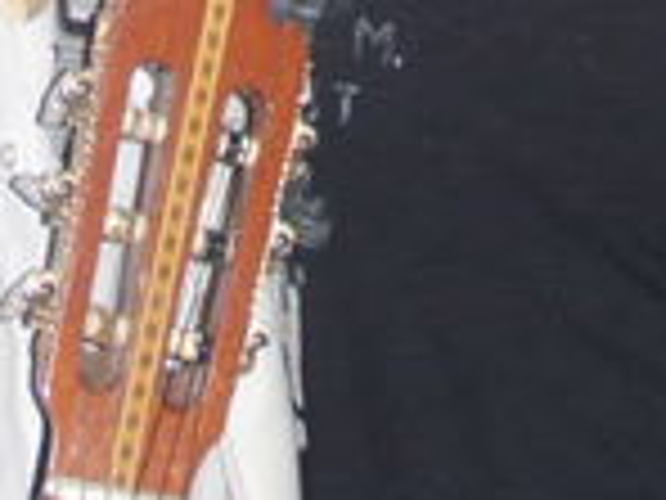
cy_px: -505
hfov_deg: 12.0
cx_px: 603
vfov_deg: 8.6
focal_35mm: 164
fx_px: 3155
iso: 160
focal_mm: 6.7
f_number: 3.5
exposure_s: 1/30
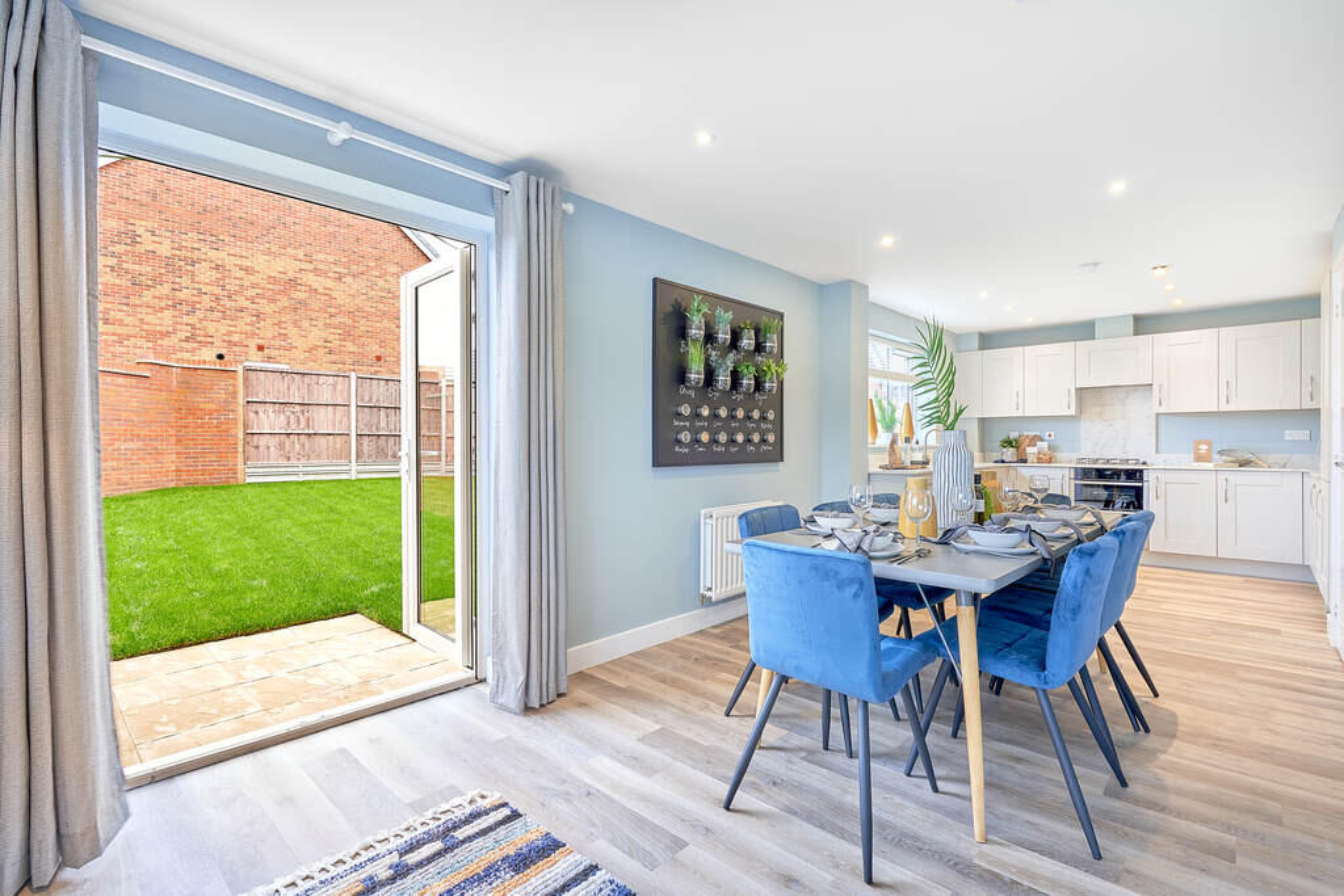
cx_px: 672
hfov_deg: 96.7
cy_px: 448
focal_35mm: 16
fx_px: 597
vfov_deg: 73.8
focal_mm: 16
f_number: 10
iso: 100
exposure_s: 1/2
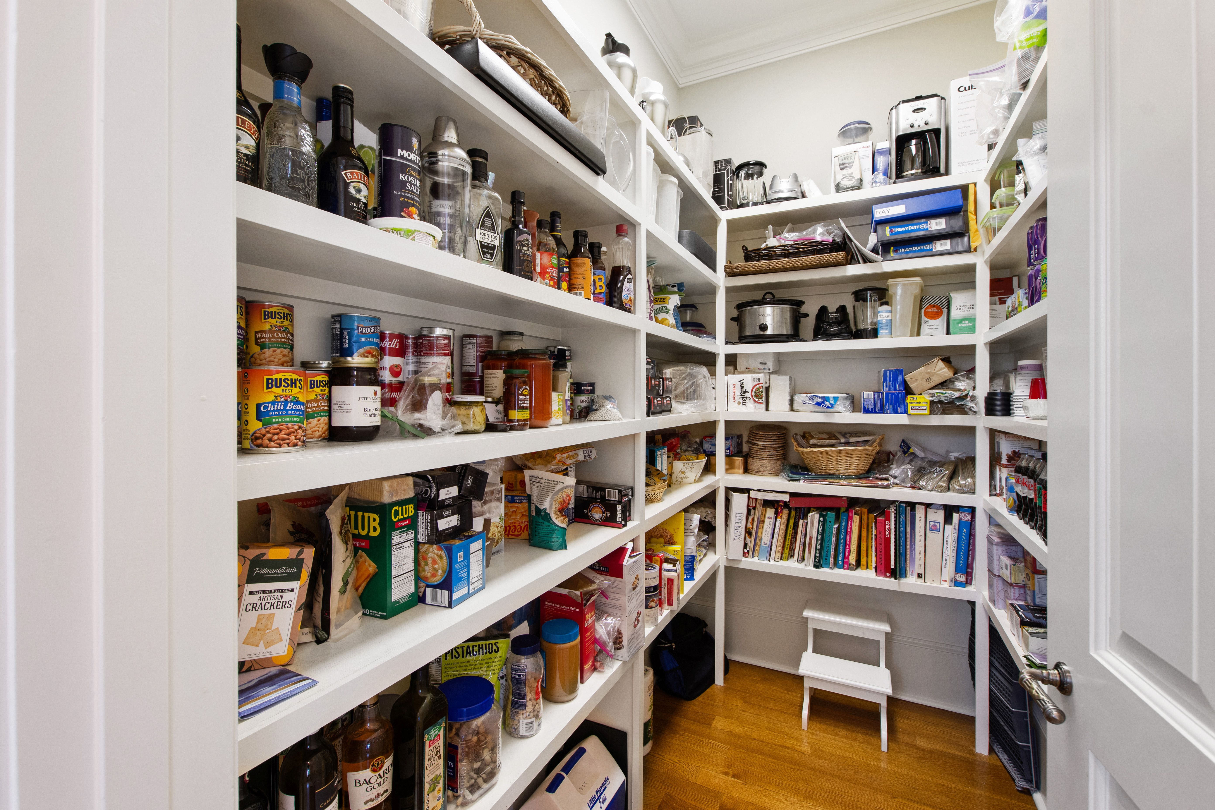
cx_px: 608
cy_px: 405
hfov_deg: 100.4
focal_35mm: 15
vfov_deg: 77.3
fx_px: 506
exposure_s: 1/1.67
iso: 100
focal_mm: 10
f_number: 8
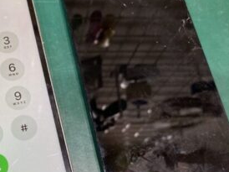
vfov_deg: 25.6
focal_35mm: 57
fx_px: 377
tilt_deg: -70.3
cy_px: 104
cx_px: 50
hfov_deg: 33.0
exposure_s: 1/100
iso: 100
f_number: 1.8
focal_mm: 4.25
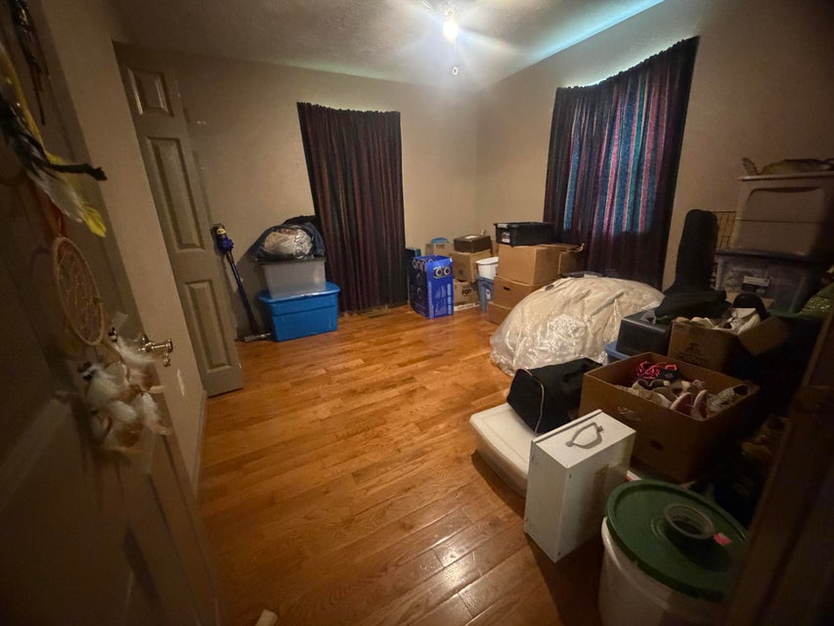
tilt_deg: -18.0
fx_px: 337
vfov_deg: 85.7
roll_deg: +3.0
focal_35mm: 14
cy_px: 313
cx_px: 417
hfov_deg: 102.1
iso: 1250
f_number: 2.2
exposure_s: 1/30
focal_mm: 2.22
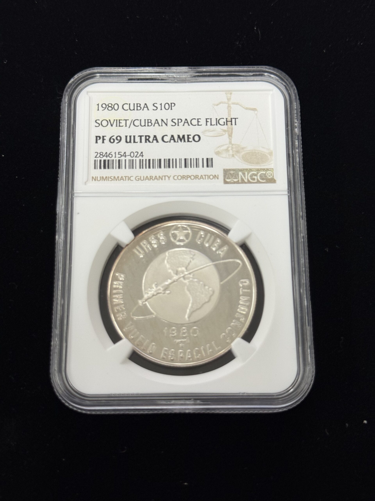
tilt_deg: -73.4
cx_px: 188
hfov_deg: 30.3
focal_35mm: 48
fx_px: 693
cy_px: 250
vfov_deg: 39.7
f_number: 1.78
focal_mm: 6.76
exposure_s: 1/60
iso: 100
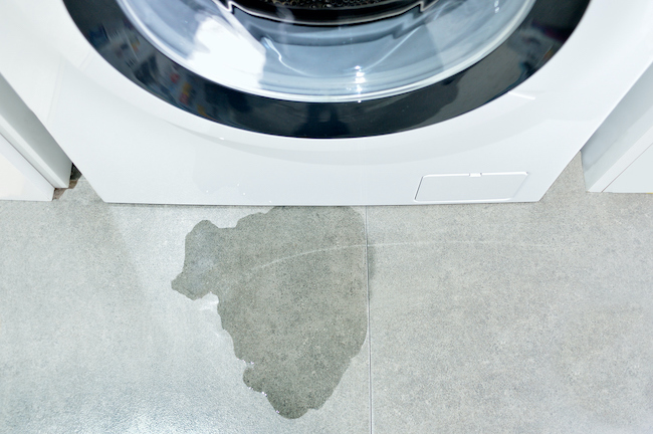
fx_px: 707
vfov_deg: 34.1
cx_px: 326
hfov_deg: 49.6
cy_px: 217
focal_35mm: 39
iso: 200
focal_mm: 26
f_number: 5
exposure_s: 1/4
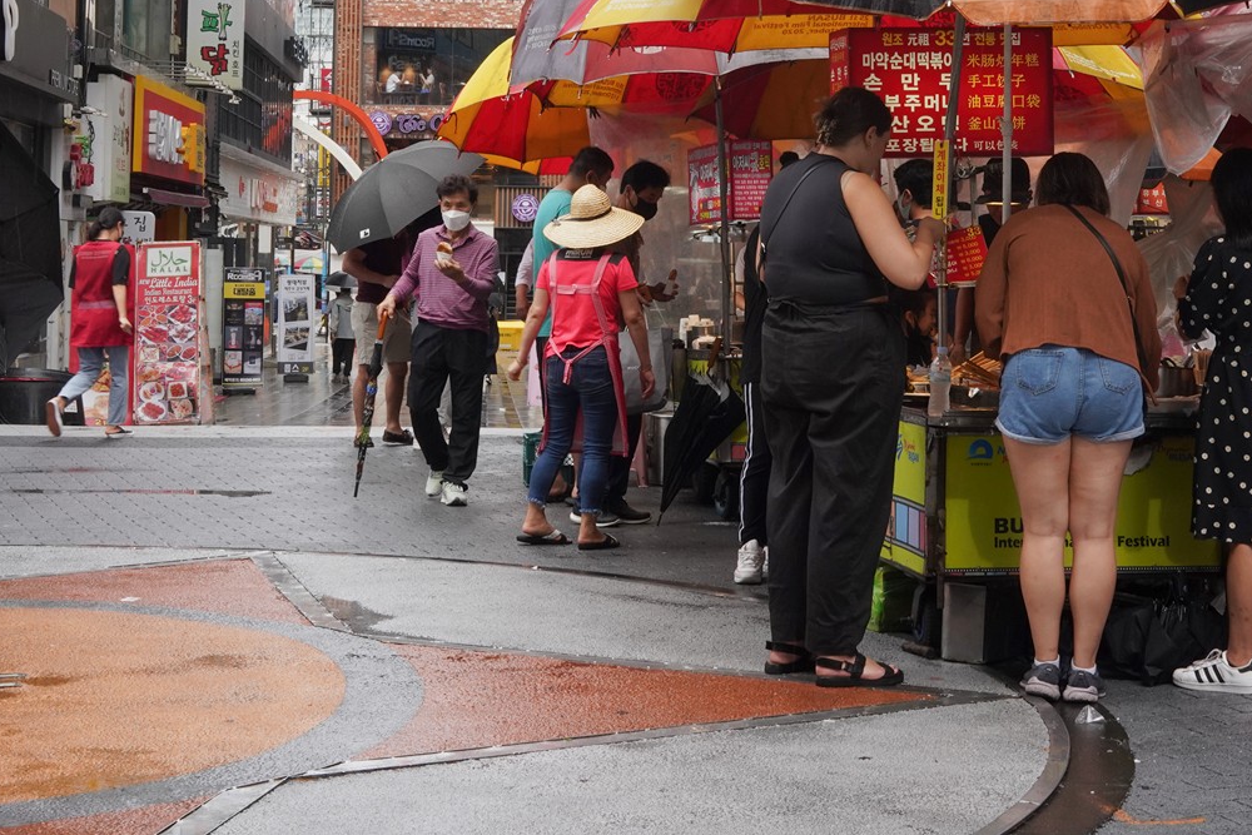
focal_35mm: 70
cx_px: 720
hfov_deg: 28.8
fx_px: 2435
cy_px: 149
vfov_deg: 19.2
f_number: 18
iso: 800
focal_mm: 35
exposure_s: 1/100
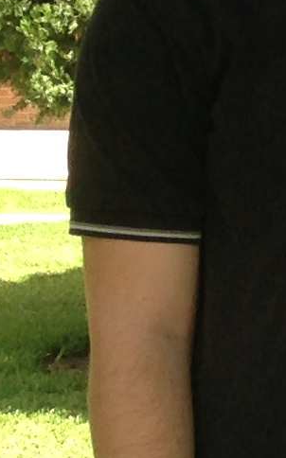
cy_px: 295
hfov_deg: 4.5
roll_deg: -0.2
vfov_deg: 8.9
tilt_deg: -8.0
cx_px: 1540
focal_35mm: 236
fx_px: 2947
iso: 50
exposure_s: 1/271
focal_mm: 4.12
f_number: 2.4
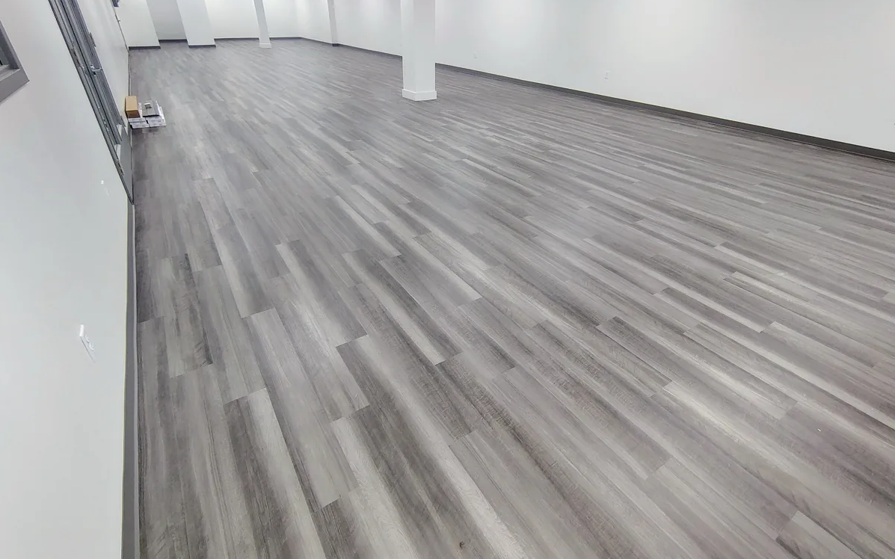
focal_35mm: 17
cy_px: 255
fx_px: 415
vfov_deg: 67.9
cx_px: 448
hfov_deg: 94.4
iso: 277
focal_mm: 2.13
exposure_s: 1/60
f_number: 2.2
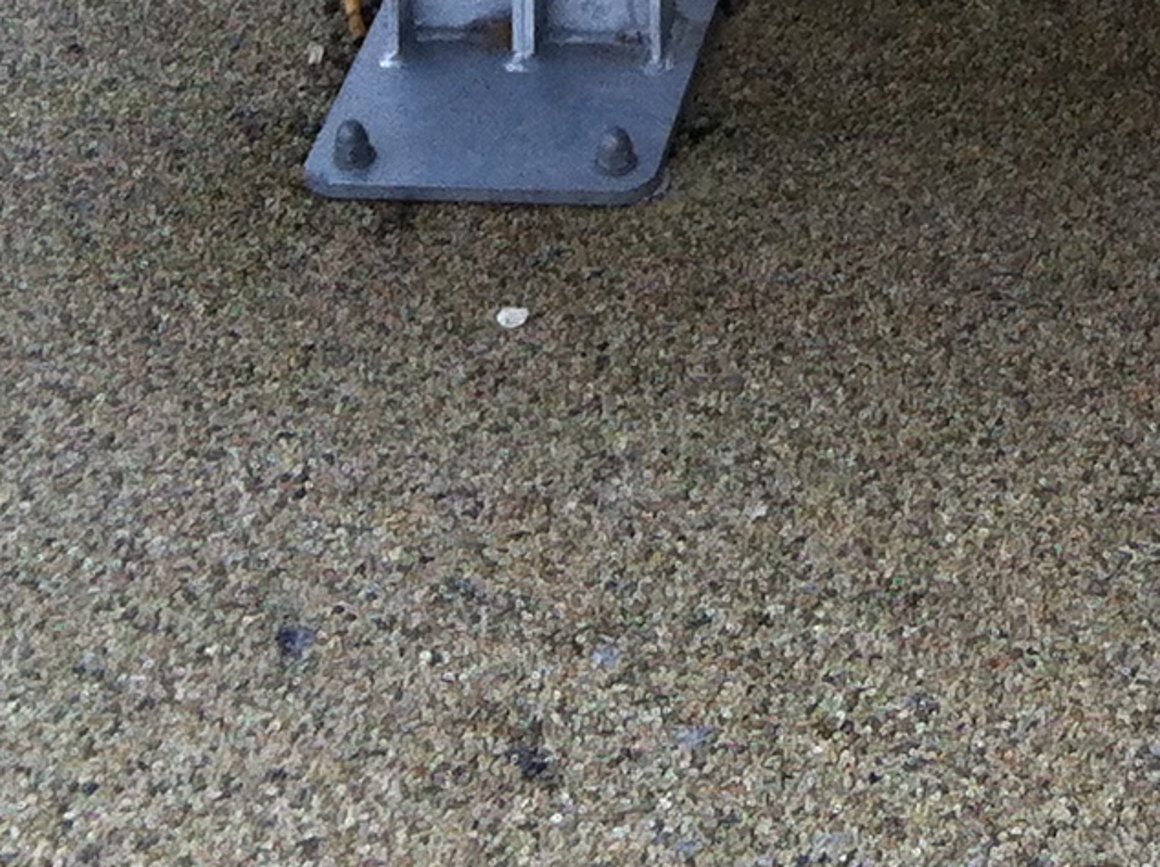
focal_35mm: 143
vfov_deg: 9.8
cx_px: 1535
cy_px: -713
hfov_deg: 13.3
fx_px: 4787
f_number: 2.8
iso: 100
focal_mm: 3.85
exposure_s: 1/120
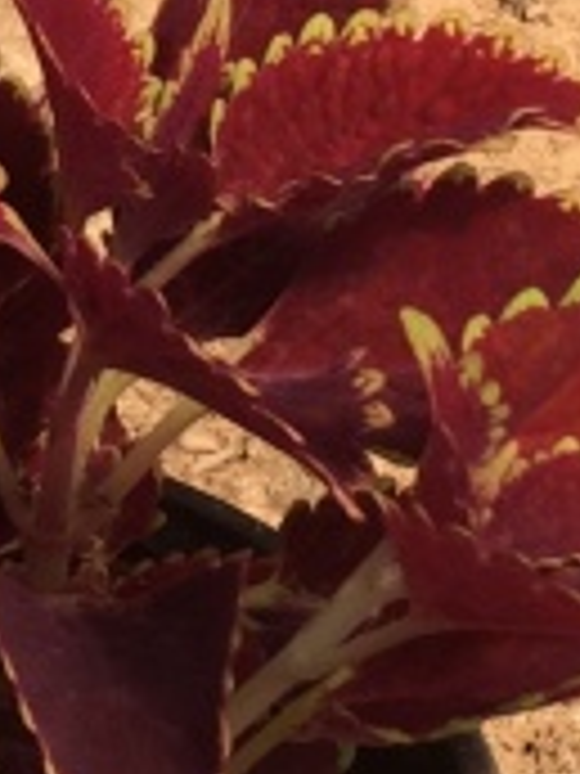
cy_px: -155
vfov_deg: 10.8
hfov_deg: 8.2
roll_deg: +4.7
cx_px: 49
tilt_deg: -42.5
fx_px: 4021
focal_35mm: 180
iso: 32
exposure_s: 1/942
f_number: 2.2
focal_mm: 4.15
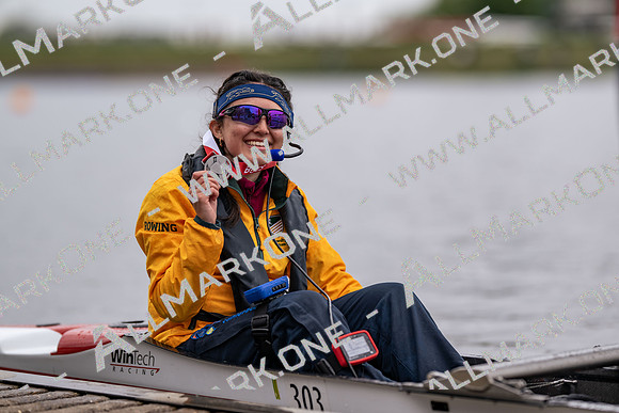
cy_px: 206
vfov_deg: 10.2
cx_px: 310
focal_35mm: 135
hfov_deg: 15.2
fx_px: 2322
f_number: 1.8
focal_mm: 135
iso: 64
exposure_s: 1/1250
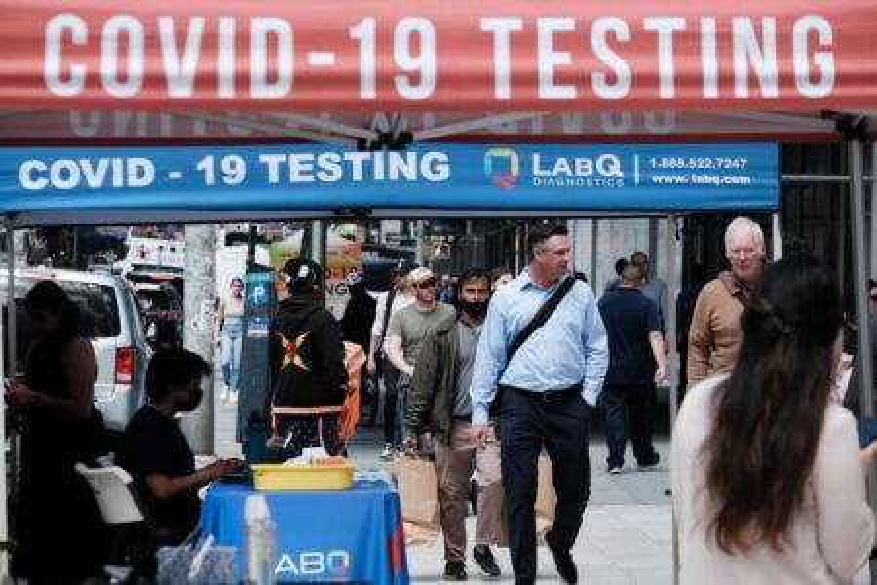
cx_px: 438
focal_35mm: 165
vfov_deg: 8.3
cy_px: 292
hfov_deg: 12.5
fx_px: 4019
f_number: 5.6
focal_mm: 110.3
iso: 160
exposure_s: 1/170
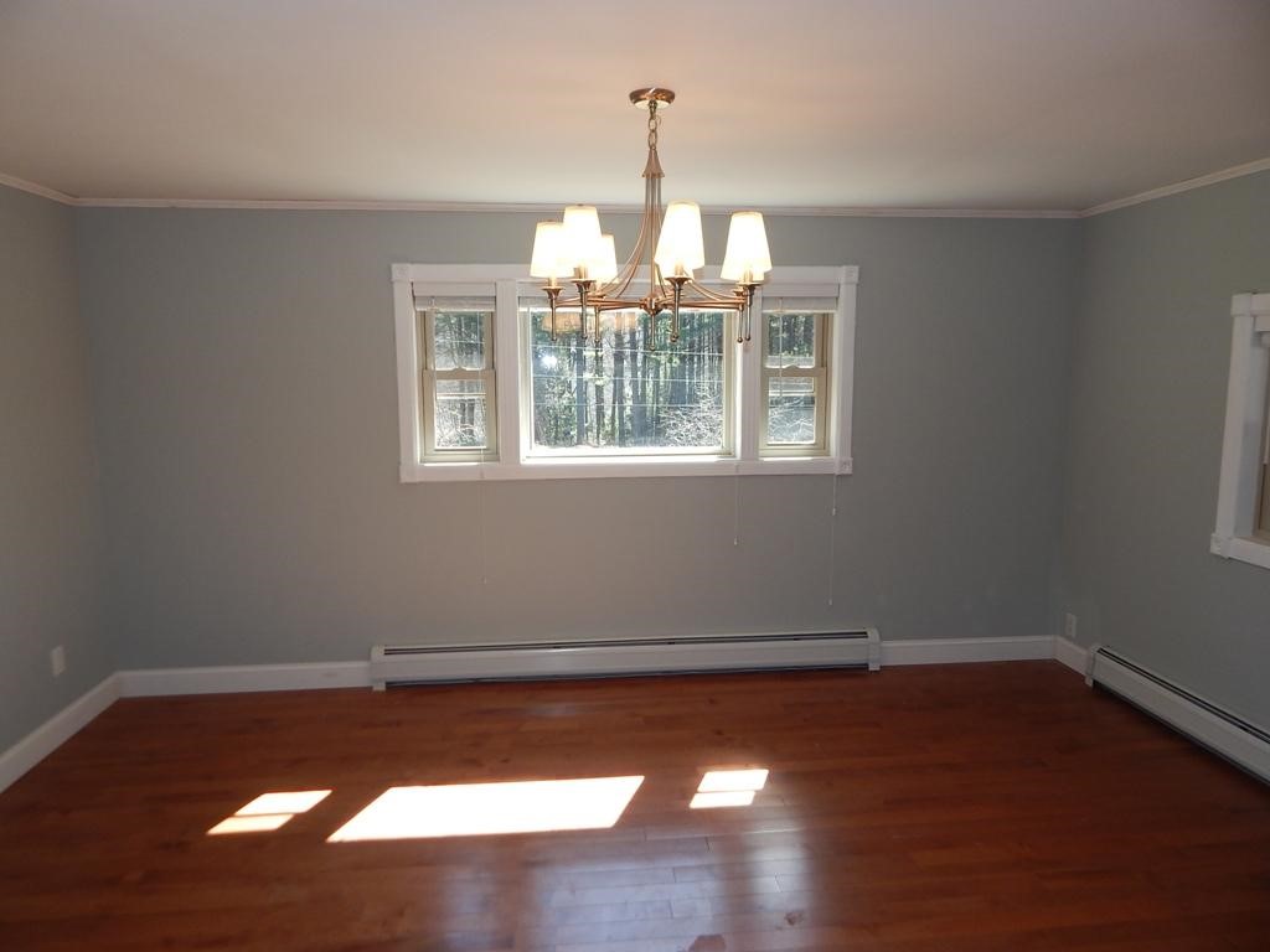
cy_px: 476
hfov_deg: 76.4
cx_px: 635
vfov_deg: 61.1
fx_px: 807
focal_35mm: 22
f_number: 3
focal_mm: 4
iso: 125
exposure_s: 1/100
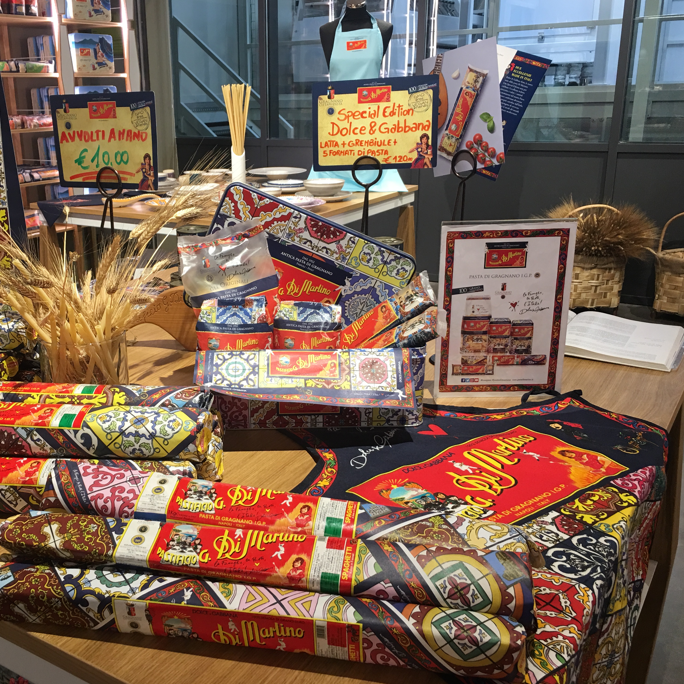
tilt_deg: -17.2
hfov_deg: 46.7
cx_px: 247
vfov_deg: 47.2
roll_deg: +1.1
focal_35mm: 35
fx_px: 782
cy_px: 344
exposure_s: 1/33
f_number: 2.2
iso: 50
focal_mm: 4.15
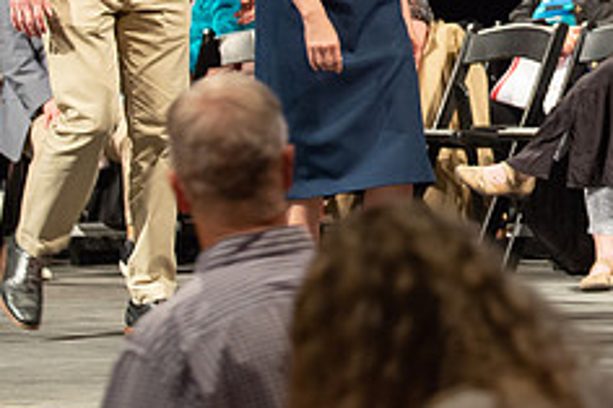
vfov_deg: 4.2
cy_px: -117
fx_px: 5479
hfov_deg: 6.4
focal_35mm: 322
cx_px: 771
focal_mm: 105
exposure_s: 1/100
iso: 1600
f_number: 4
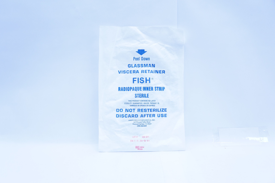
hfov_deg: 59.5
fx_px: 240
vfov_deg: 41.6
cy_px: 92
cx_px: 138
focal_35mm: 32
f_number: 4.5
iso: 800
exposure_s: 1/200
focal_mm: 21
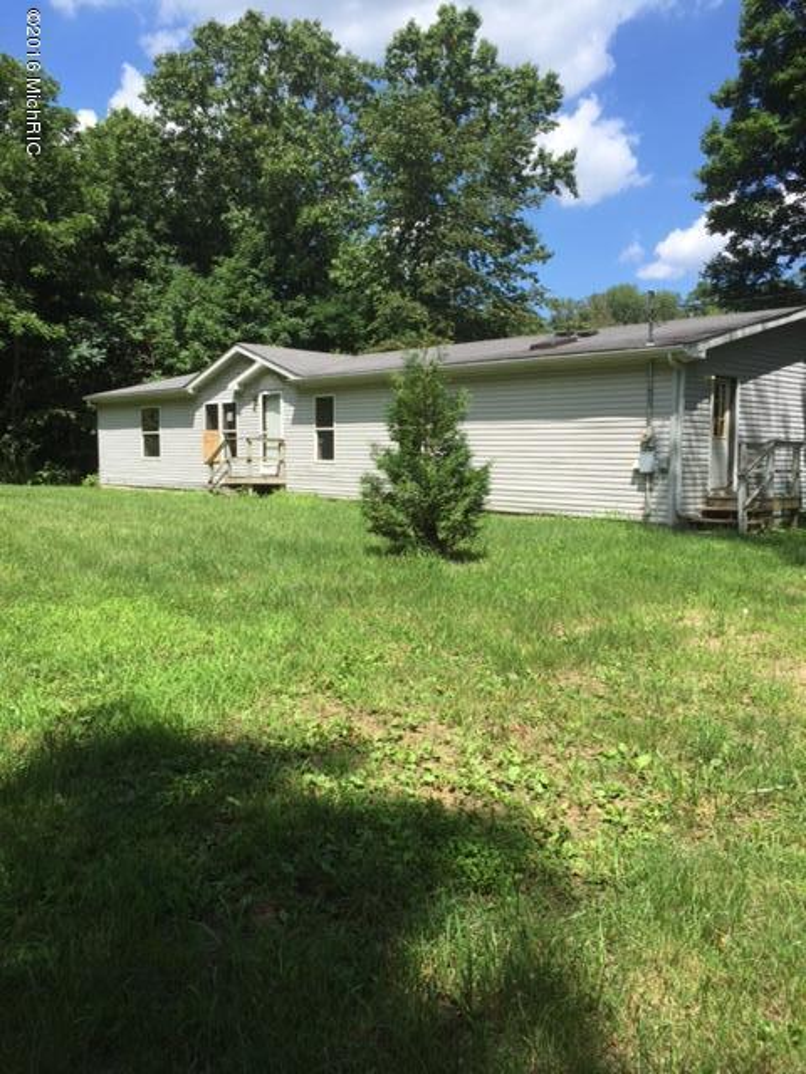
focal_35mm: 29
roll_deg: -2.2
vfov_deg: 61.7
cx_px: 403
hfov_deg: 48.2
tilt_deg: -4.2
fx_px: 900
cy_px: 537
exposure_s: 1/1647
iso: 32
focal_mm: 4.15
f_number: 2.2
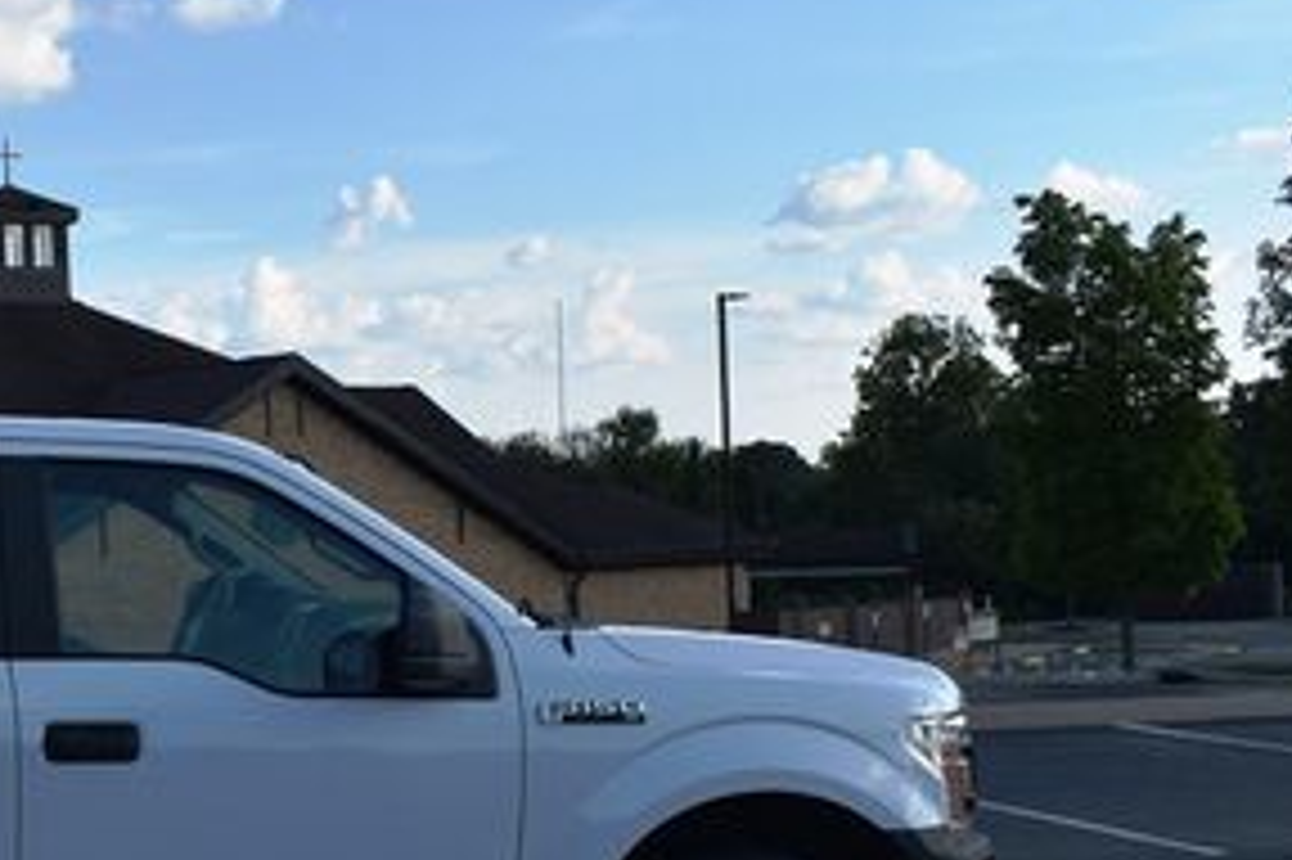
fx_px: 2403
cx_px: -86
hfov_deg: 27.8
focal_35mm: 67
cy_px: 534
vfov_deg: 20.3
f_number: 8
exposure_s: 1/250
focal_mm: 20
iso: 100
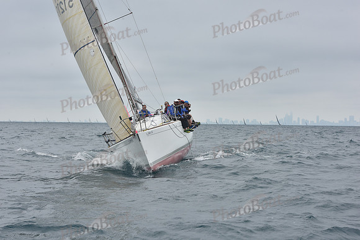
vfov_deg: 14.9
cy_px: 120
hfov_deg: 22.1
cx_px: 180
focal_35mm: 92
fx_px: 920
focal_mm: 92
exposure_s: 1/800
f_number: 10
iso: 250
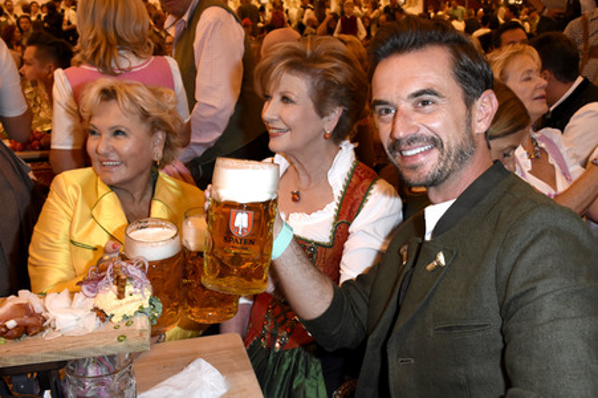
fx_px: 548
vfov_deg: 39.9
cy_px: 199
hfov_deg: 57.3
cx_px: 299
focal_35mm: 33
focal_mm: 22
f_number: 6.3
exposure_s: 1/160
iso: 1600
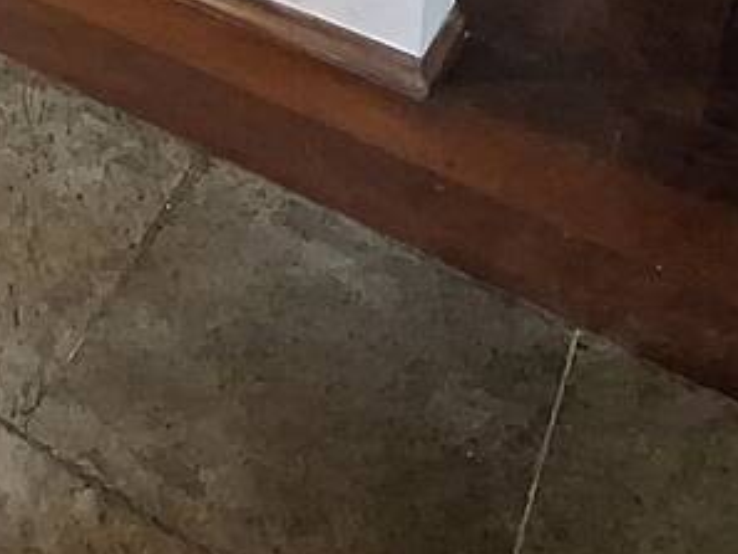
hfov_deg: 28.0
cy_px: -738
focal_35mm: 63
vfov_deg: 15.1
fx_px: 1344
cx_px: -72
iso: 400
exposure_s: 1/24
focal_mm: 1.74
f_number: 2.2
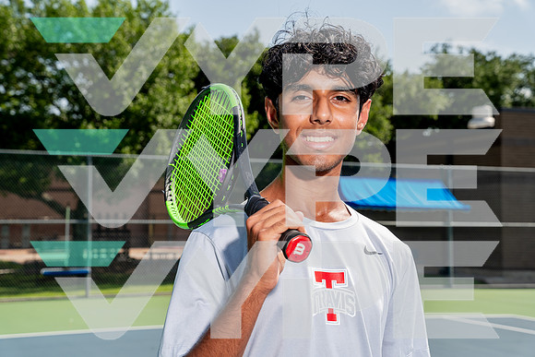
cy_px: 178
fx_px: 981
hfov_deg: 30.5
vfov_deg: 20.6
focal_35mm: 66
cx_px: 268
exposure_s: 1/250
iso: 100
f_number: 8
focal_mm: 66
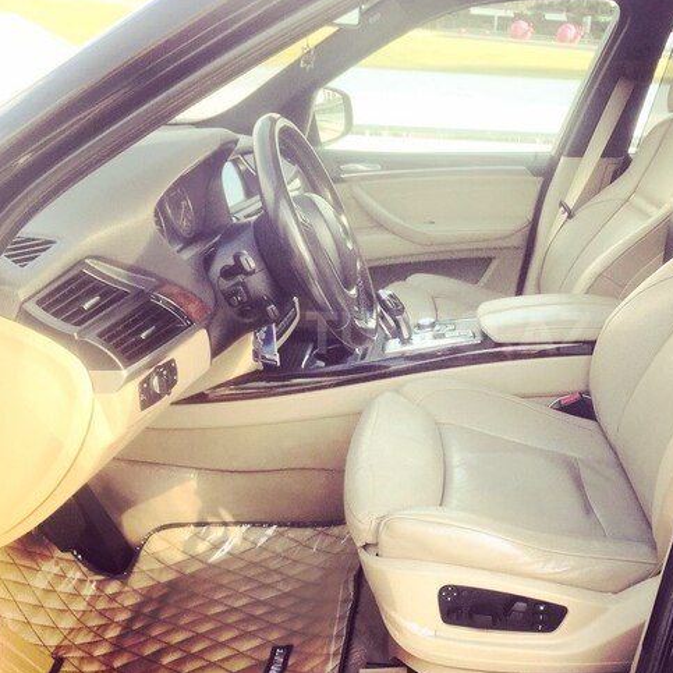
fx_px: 770
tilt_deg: -17.4
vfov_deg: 47.2
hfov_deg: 46.5
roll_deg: -2.4
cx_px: 449
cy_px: 333
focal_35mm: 35
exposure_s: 1/128
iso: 32
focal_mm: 4.15
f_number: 2.2
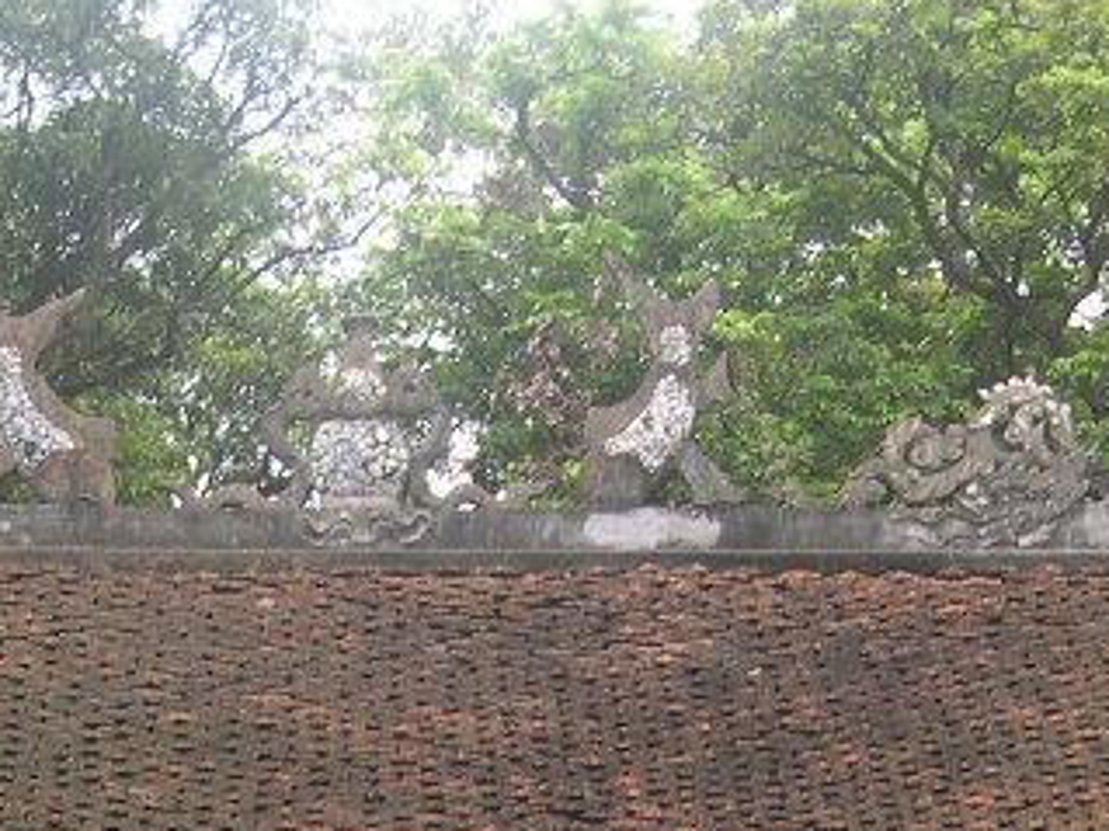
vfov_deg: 11.6
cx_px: 327
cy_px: 1266
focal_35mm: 122
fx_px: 3907
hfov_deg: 16.1
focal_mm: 8
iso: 100
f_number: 2.8
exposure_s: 1/246
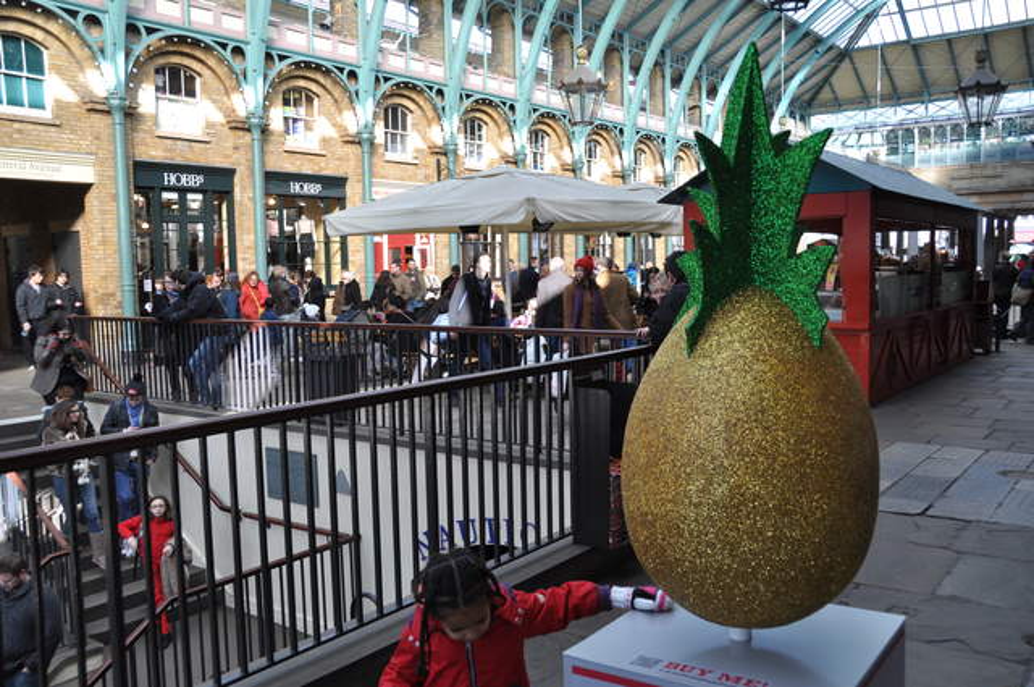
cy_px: 344
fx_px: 861
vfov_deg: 43.5
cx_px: 517
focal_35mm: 30
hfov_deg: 62.0
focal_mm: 20
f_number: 5
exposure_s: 1/100
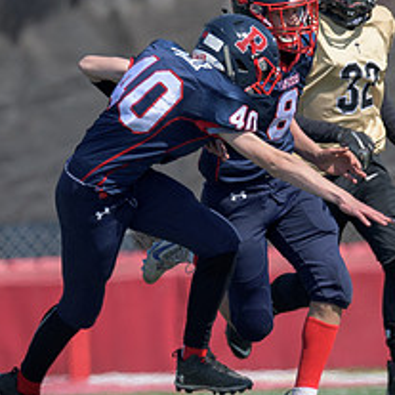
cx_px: 496
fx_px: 25420
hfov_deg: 0.9
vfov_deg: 0.9
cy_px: 119
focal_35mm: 1969
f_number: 4
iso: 250
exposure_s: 1/2000
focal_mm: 500
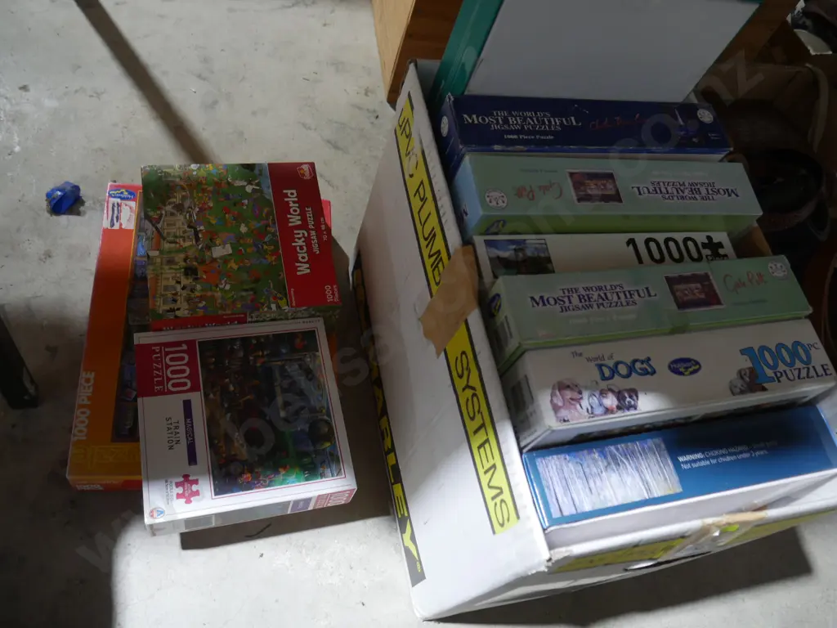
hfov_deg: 63.4
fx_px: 677
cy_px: 314
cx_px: 418
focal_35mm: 28
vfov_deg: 49.7
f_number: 3.5
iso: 800
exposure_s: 1/60
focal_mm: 14
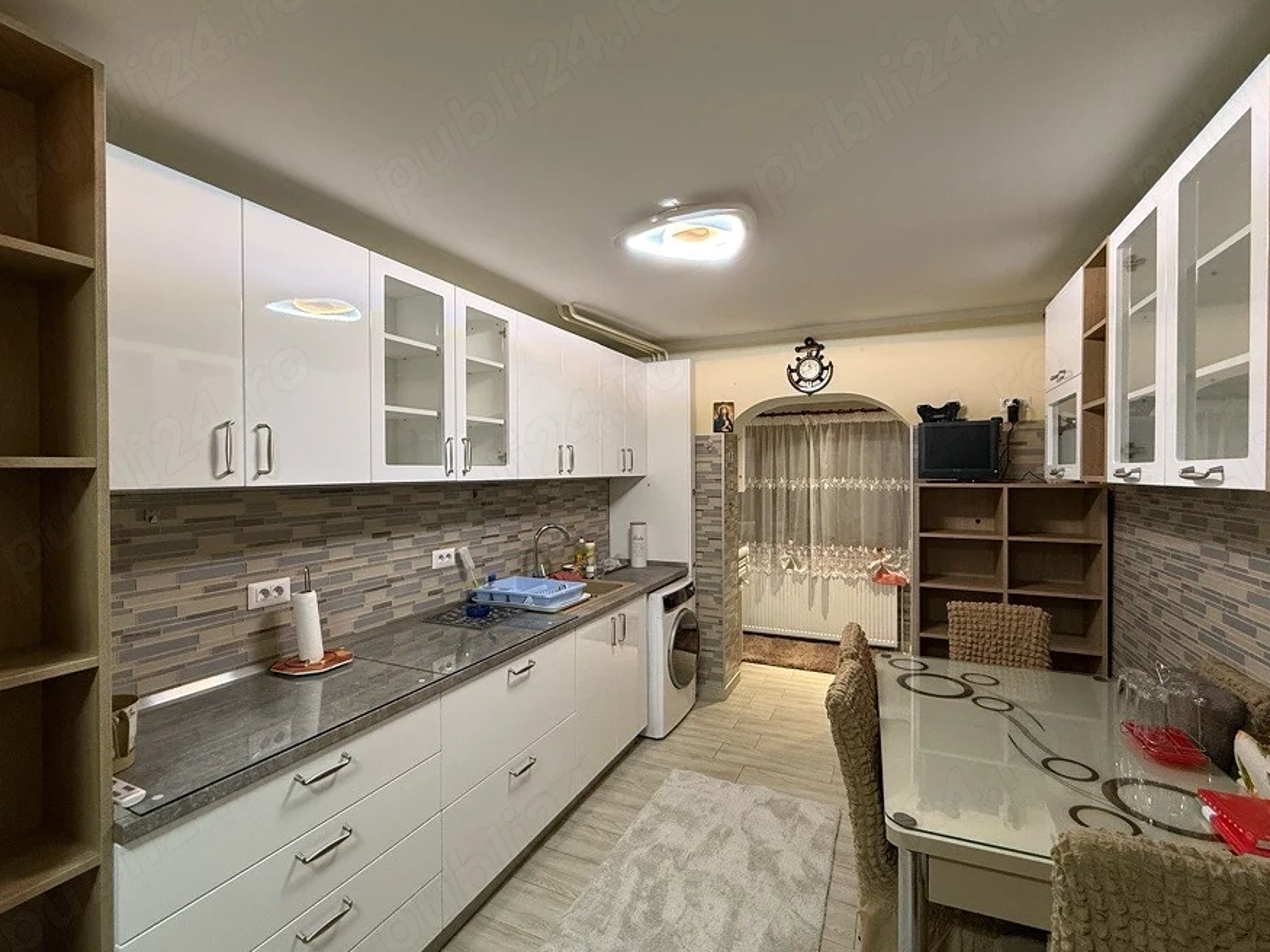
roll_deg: -0.1
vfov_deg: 78.1
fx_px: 587
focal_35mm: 16
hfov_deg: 94.5
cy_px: 473
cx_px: 626
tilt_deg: +0.5
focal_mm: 2.22
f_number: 2.2
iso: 200
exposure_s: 1/50
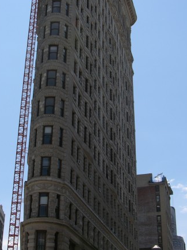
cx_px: 84
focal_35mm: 62
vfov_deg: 31.2
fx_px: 447
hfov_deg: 23.6
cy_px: 104
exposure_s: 1/198
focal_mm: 8.9
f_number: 6.3
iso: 50
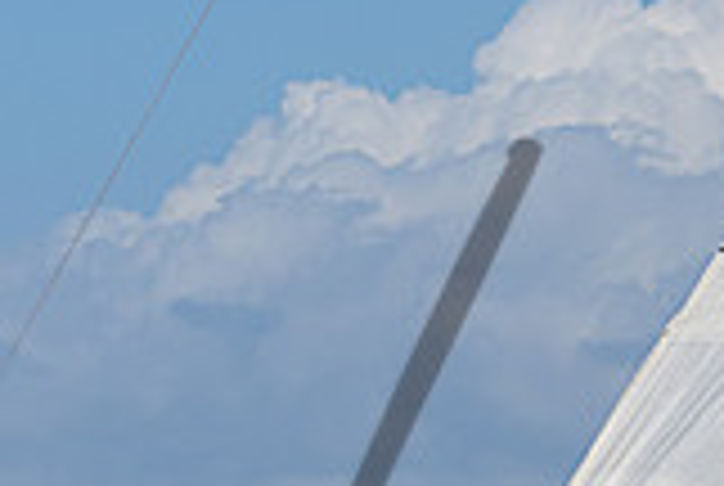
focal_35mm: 611
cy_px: 657
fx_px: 12310
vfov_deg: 2.3
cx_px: 684
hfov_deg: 3.4
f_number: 6.3
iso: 400
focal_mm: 150
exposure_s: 1/6400
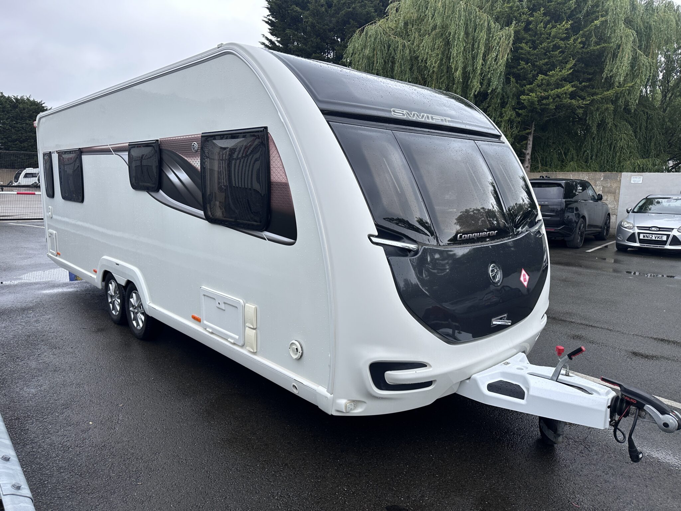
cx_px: 340
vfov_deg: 56.8
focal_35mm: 24
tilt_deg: -7.6
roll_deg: -1.2
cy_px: 256
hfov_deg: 71.6
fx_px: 472
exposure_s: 1/2410
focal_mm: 6.86
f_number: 1.78
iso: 80
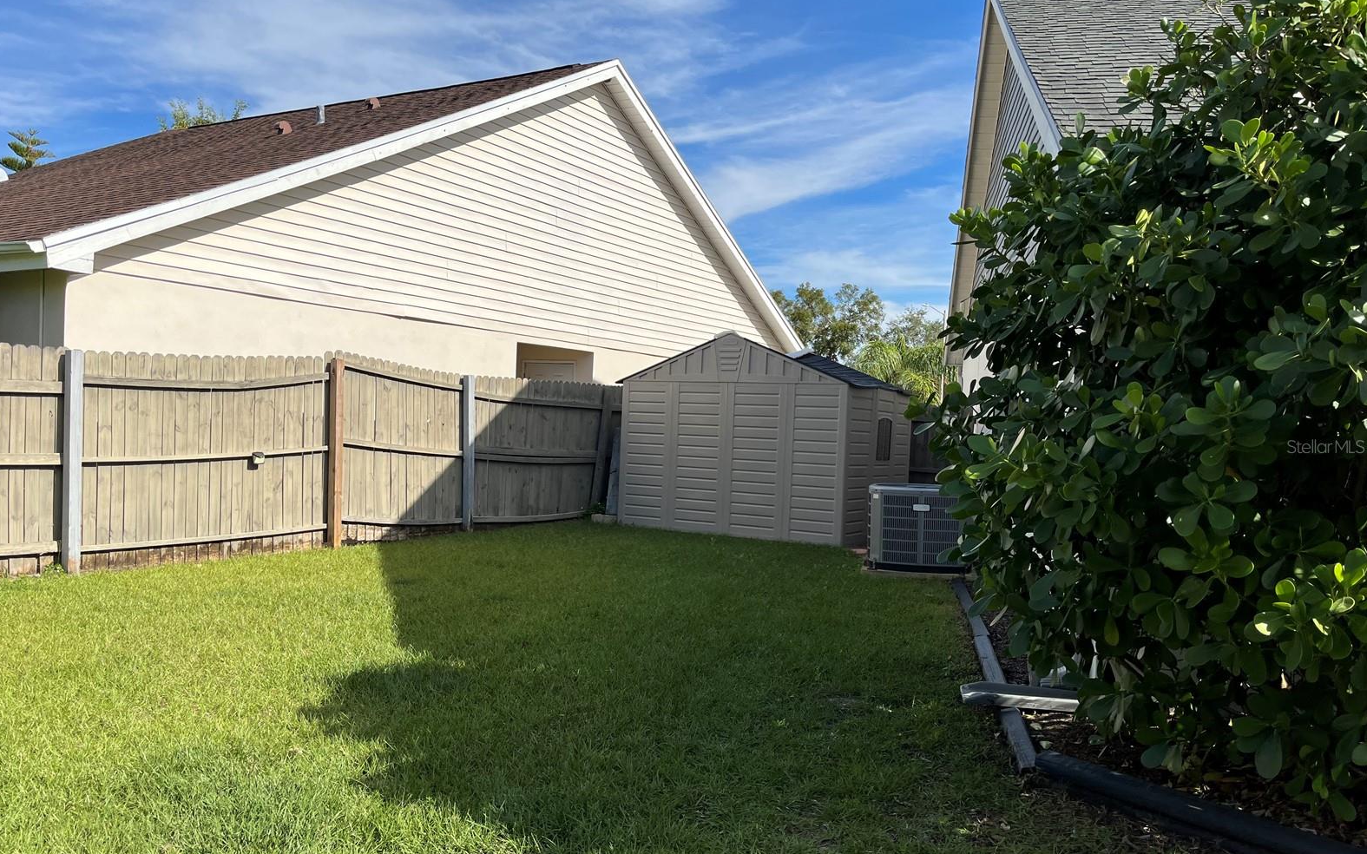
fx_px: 1043
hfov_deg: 66.5
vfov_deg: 44.5
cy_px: 446
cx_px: 674
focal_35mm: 28
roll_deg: -2.5
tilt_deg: -1.1
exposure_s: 1/4651
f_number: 1.6
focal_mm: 5.1
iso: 50
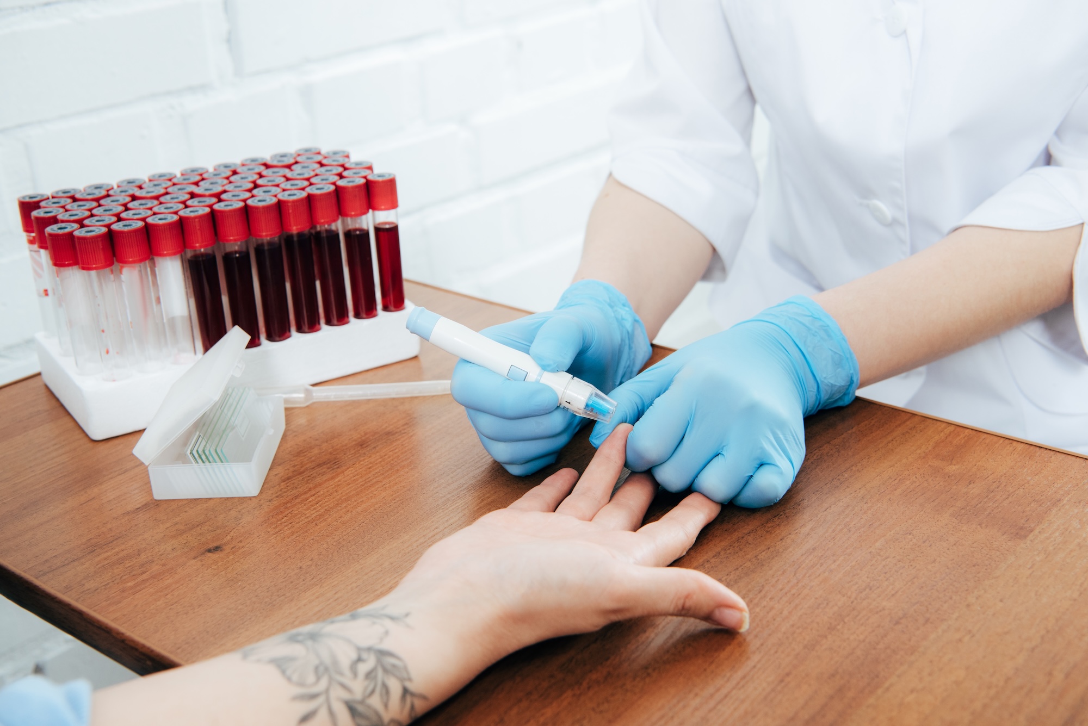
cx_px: 544
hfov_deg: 41.1
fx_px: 1451
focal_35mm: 48
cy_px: 363
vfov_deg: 28.1
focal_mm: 48
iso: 500
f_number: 7.1
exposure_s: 1/160
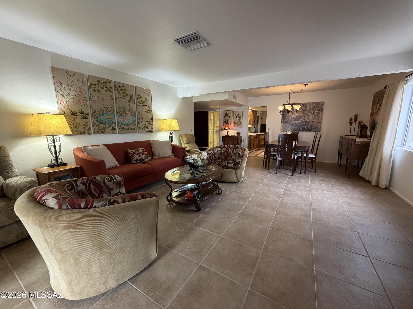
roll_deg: -0.3
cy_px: 154
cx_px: 206
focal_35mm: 14
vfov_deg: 85.7
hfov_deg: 102.1
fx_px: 167
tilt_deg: -9.2
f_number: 2.2
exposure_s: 1/60
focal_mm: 2.22
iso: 320
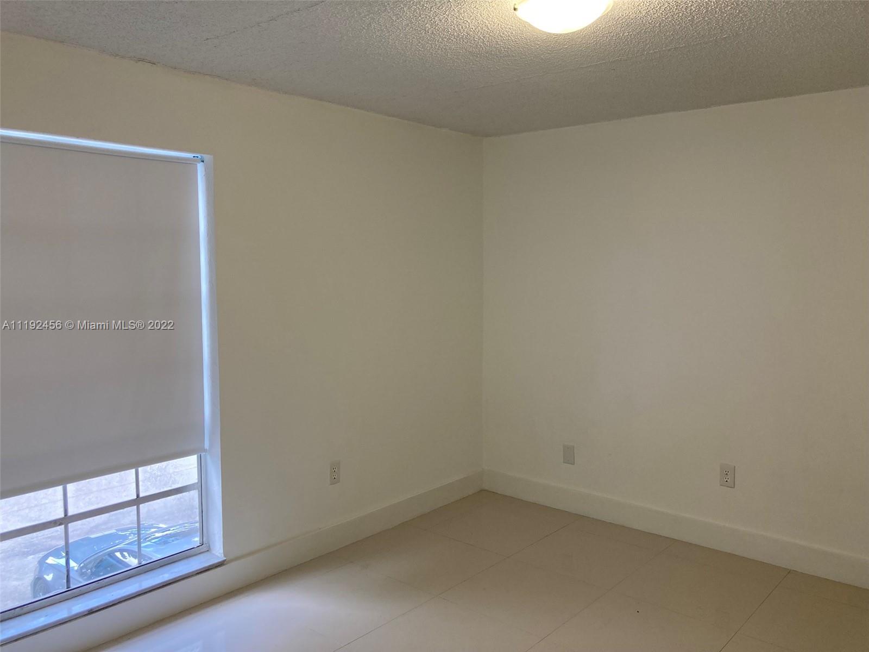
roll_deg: +0.7
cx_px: 434
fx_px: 703
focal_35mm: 28
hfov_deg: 63.4
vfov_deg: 49.7
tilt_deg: -5.6
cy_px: 326
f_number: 1.8
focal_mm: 3.99
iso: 40
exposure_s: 1/60
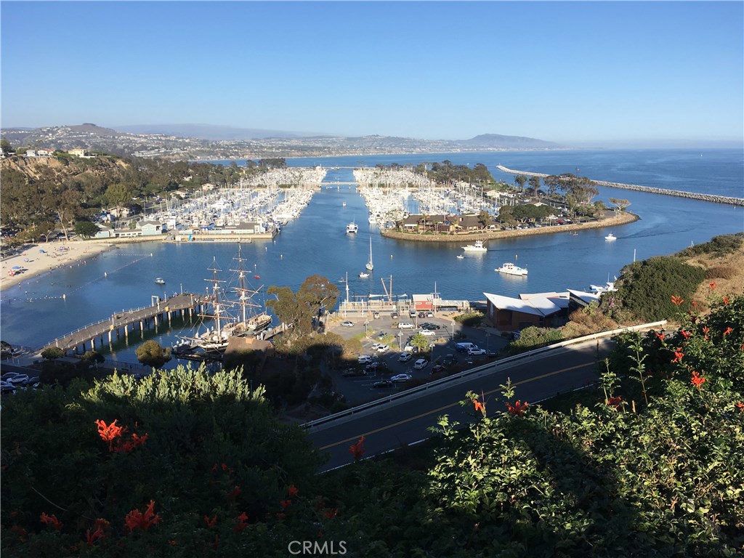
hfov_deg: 61.7
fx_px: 623
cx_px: 372
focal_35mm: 29
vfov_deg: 48.2
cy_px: 279
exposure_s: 1/1425
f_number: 2.2
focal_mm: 4.15
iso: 25
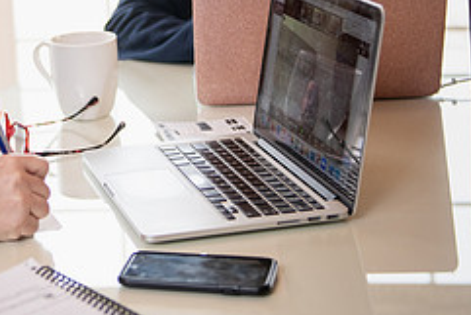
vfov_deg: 13.3
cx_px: 43
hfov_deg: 19.8
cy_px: -44
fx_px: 1322
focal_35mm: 101
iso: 500
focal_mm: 42
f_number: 2.8
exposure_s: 1/250
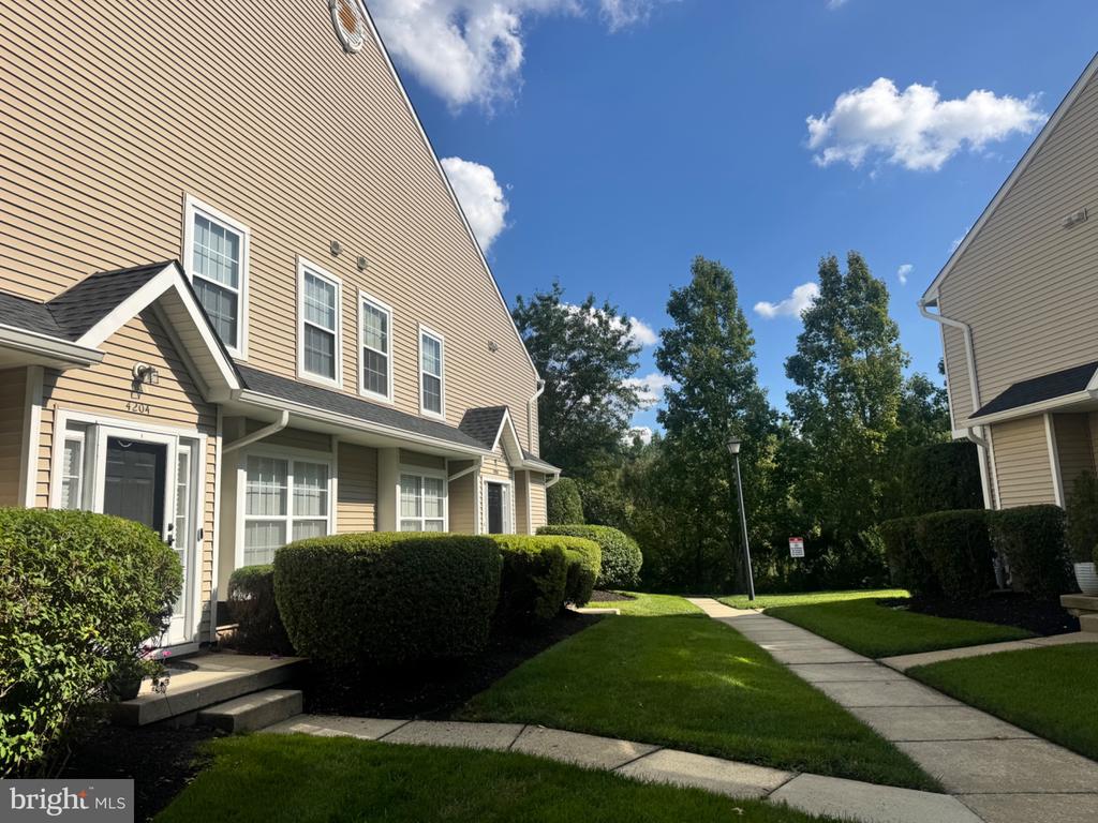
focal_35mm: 24
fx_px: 761
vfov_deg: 56.8
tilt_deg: +8.4
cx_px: 549
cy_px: 412
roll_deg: +2.0
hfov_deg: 71.6
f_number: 1.78
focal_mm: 6.76
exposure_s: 1/6410
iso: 80
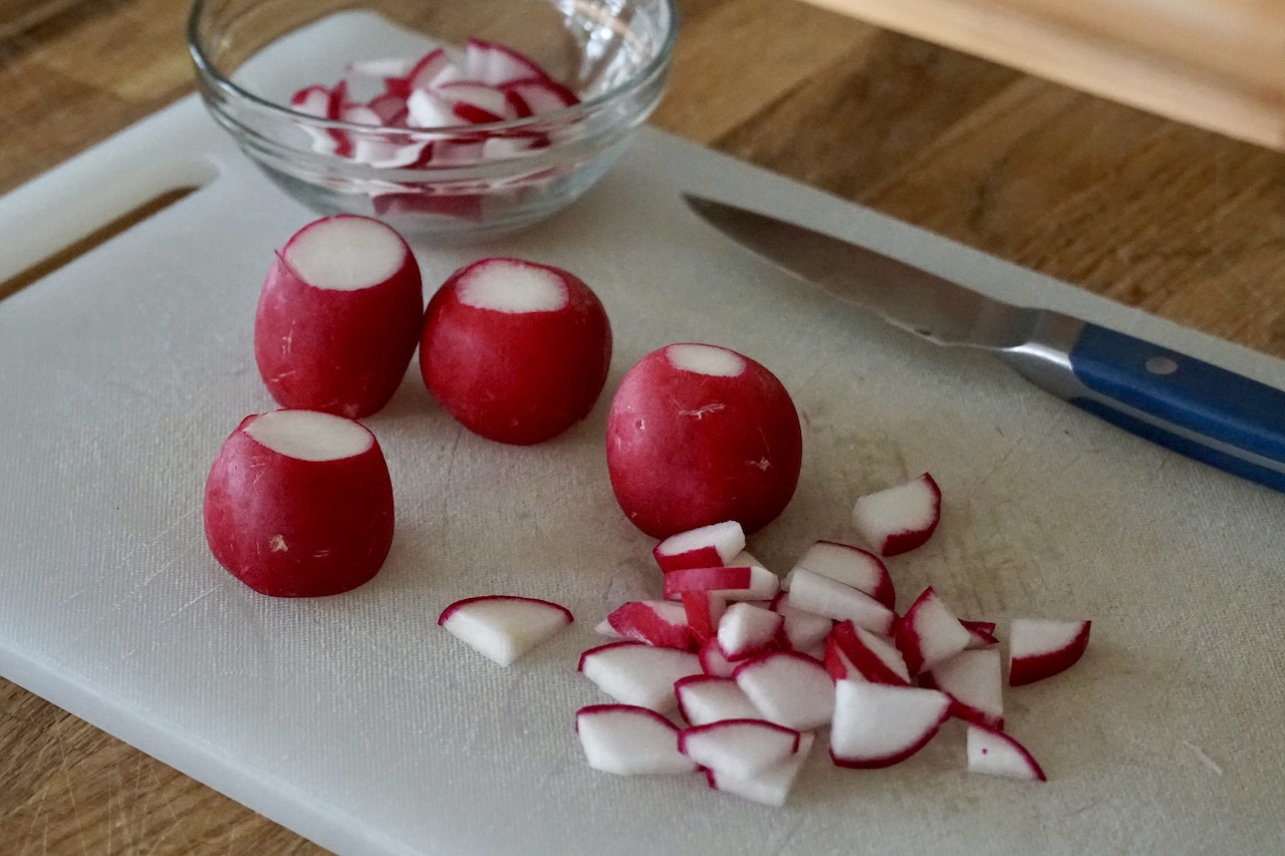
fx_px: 2677
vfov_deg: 18.2
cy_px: 428
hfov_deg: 27.0
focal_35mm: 75
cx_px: 642
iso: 6400
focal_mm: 50
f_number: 5
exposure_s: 1/80
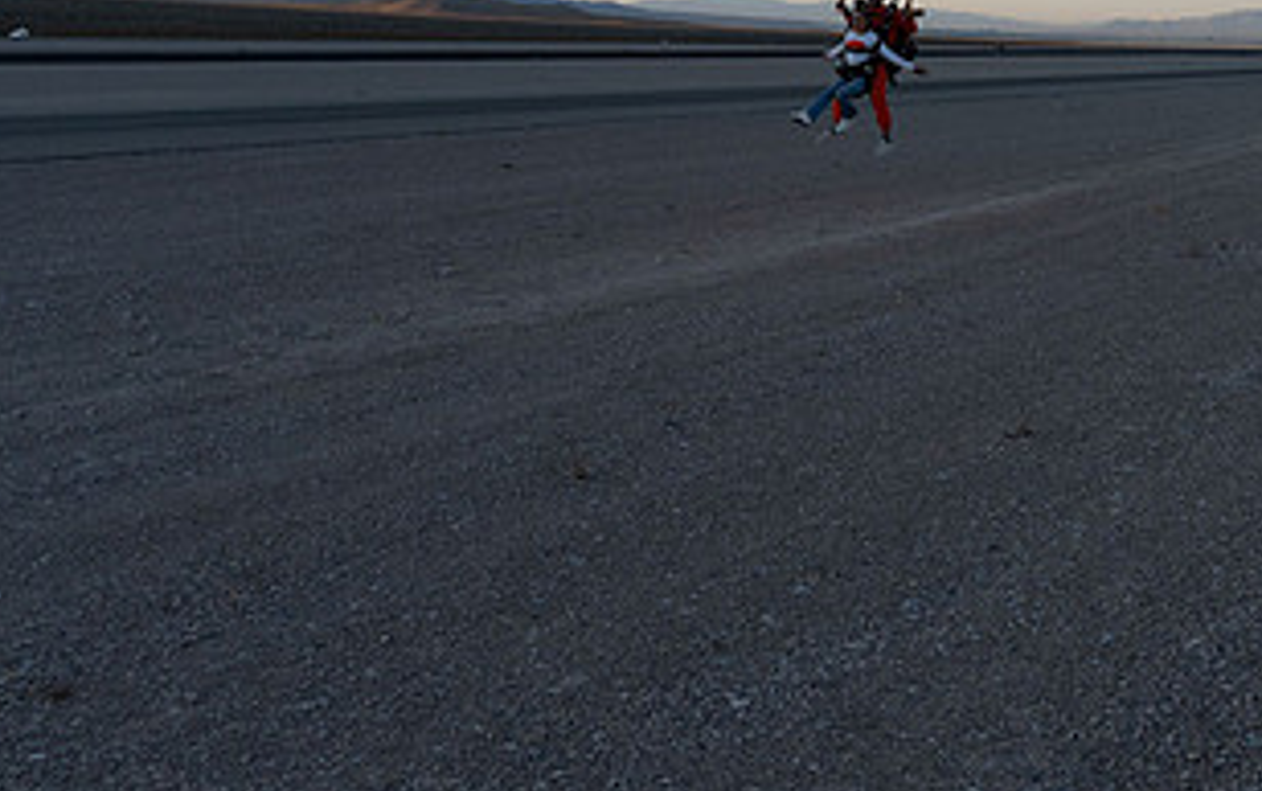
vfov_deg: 26.9
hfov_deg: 43.1
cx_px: 795
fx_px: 1583
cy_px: 47
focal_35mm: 46
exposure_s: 1/2000
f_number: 6.3
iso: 1250
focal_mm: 24
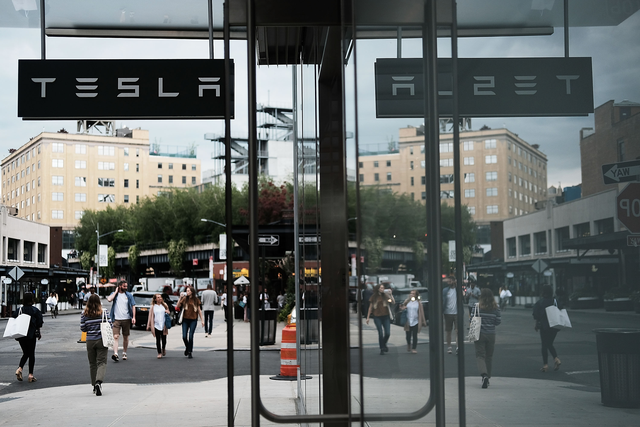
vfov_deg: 25.5
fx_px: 942
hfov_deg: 37.5
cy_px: 214
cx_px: 320
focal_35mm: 53
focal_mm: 35
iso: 200
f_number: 2
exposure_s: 1/680
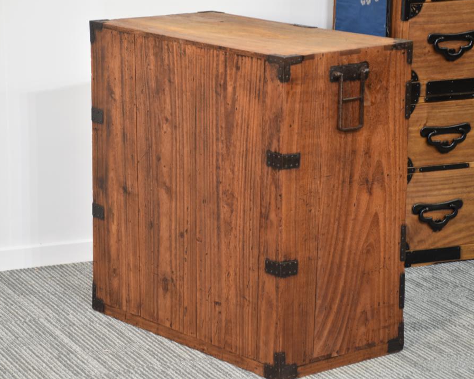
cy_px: 189
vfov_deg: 12.1
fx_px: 1790
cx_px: 237
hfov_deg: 15.1
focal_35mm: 128
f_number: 5
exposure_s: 1/13
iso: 400
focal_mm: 75
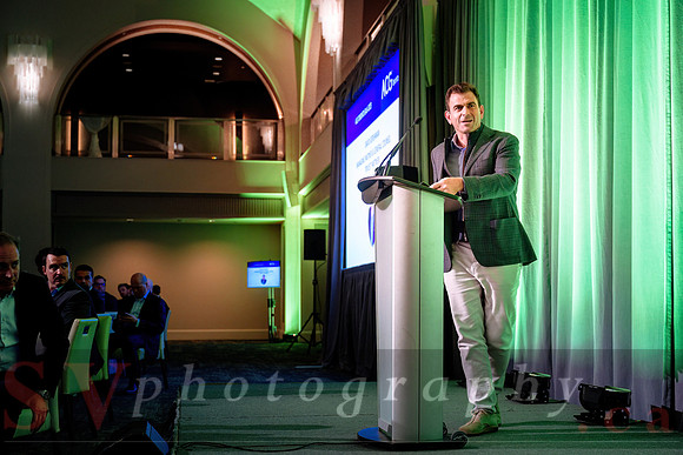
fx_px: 1025
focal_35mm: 54
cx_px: 378
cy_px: 249
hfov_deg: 36.8
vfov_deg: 25.1
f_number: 3.5
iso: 1000
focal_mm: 48
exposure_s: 1/60
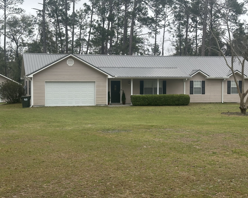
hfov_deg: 30.5
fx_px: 455
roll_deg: -0.5
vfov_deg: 24.6
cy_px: 100
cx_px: 118
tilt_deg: -1.2
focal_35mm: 62
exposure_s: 1/919
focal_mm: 6.86
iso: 64
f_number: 1.78
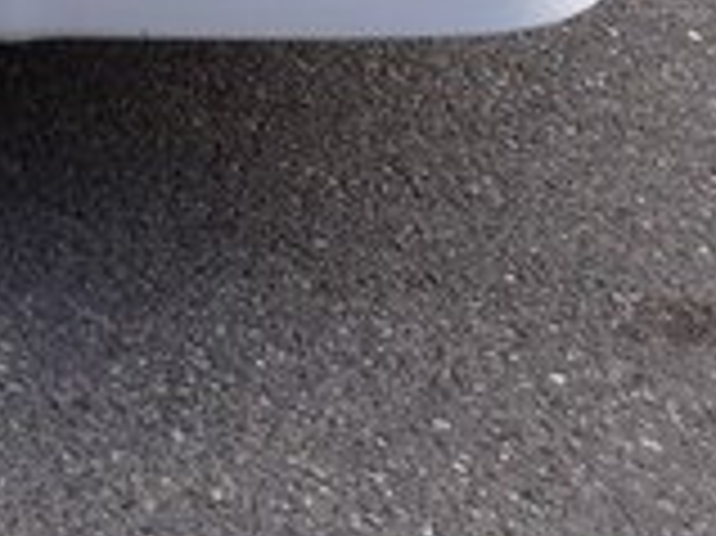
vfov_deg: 12.3
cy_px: -372
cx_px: -680
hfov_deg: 14.7
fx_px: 2315
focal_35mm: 112
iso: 40
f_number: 1.7
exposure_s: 1/306
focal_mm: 3.71
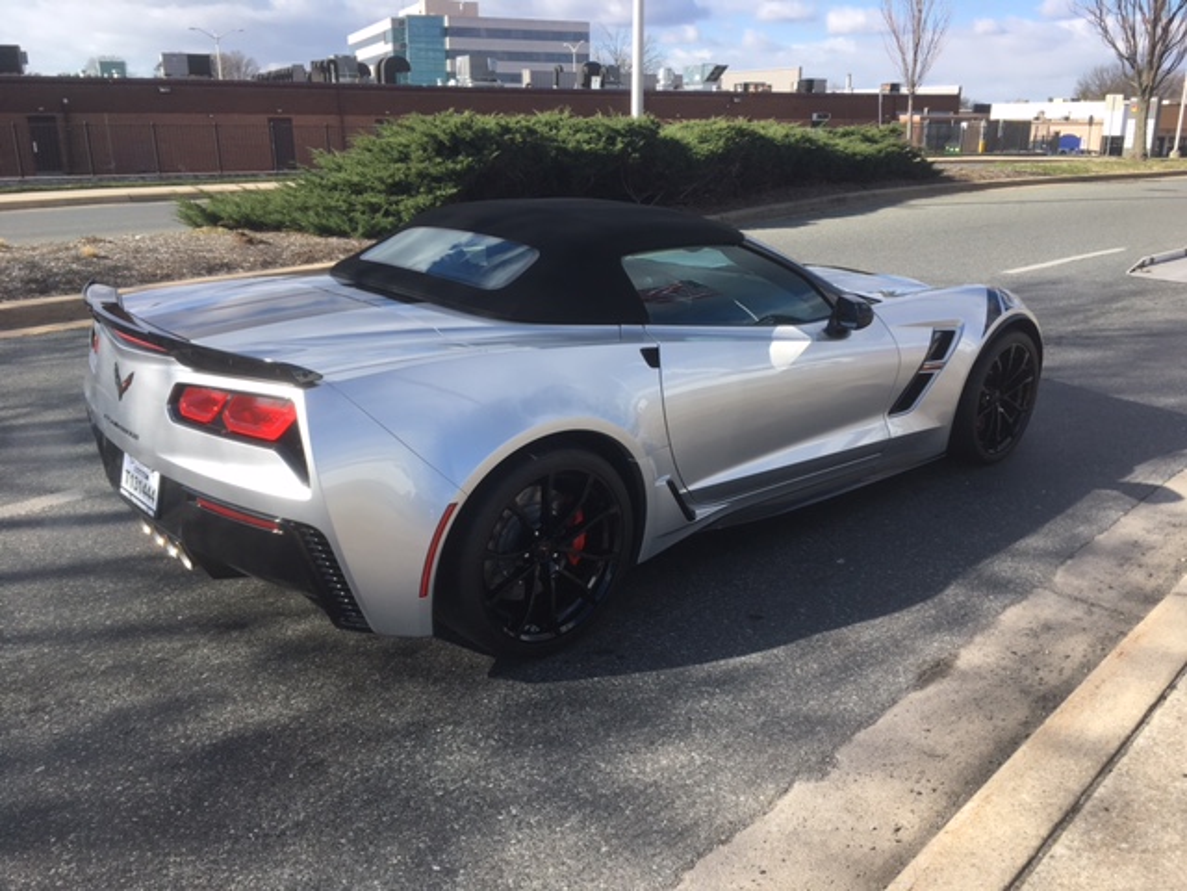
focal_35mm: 29
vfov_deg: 48.2
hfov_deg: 61.7
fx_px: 994
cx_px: 594
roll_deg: +0.7
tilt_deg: -16.5
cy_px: 446
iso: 25
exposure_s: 1/845
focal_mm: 4.15
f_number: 2.2
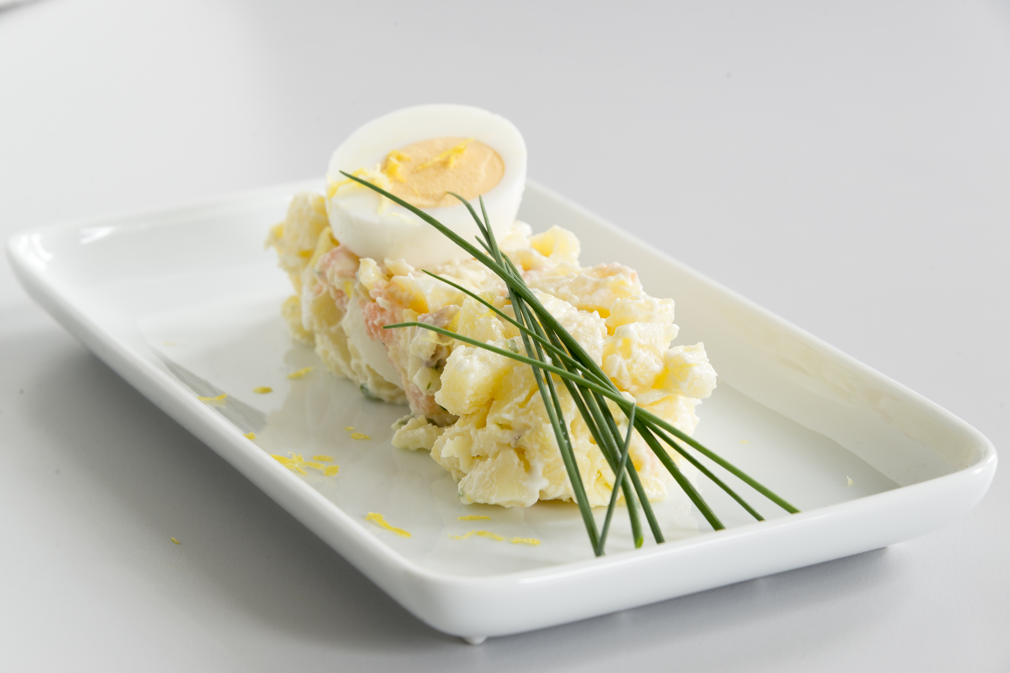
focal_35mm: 151
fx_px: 4236
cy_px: 335
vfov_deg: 9.1
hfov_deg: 13.6
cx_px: 502
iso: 320
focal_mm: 150
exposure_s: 1/3
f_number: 13
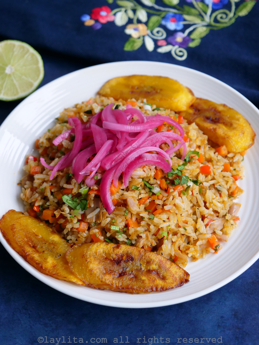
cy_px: 172
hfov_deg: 20.4
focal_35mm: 72
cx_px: 130
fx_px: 719
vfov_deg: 27.0
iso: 1250
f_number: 3.9
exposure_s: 1/80
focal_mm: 36
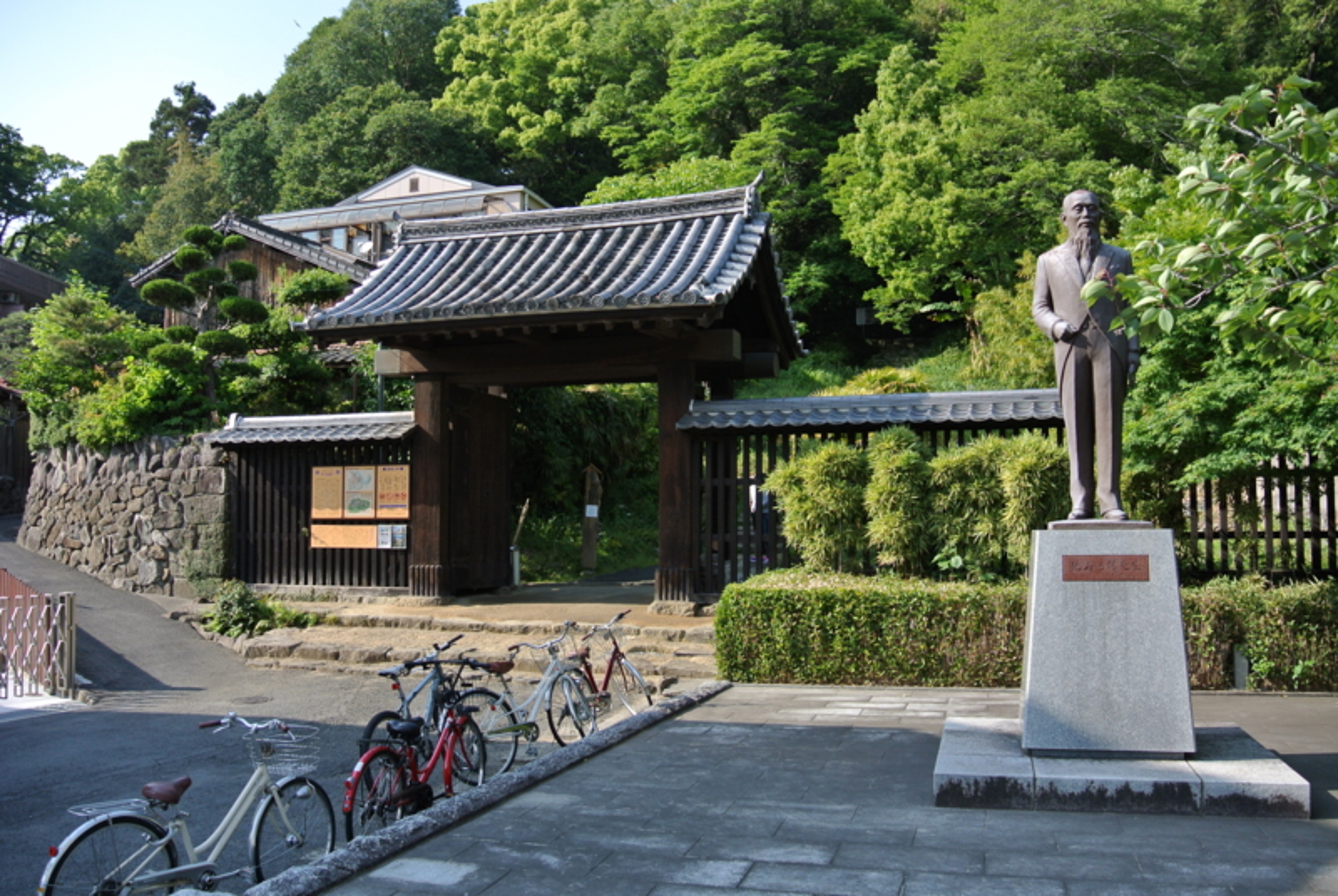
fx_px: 1079
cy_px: 448
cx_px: 669
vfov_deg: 45.1
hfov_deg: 63.6
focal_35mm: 29
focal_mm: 11
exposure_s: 1/500
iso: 100
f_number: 3.5
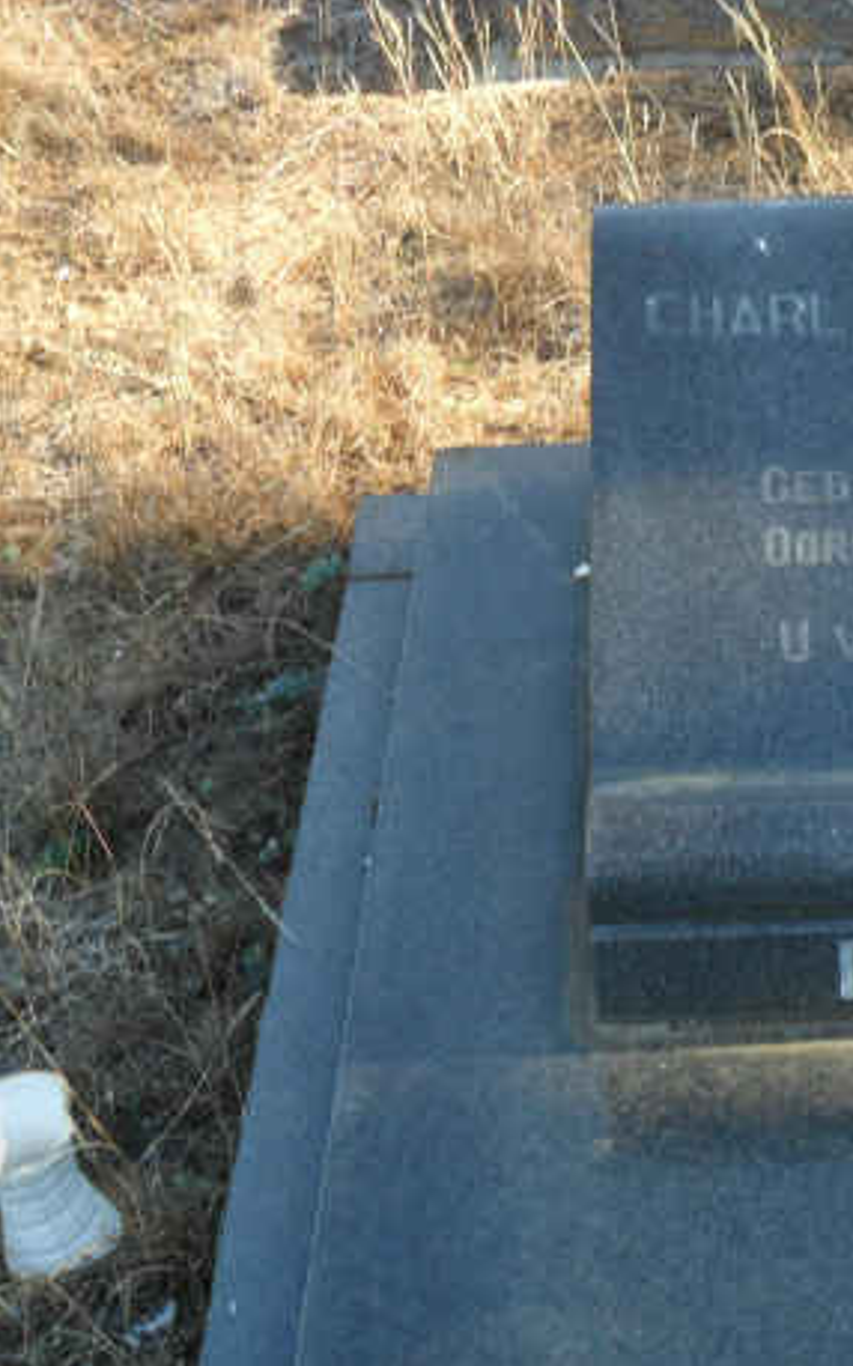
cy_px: 682
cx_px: 913
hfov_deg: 17.1
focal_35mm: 74
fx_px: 2754
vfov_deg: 27.9
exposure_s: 1/60
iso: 120
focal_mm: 9.3
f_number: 5
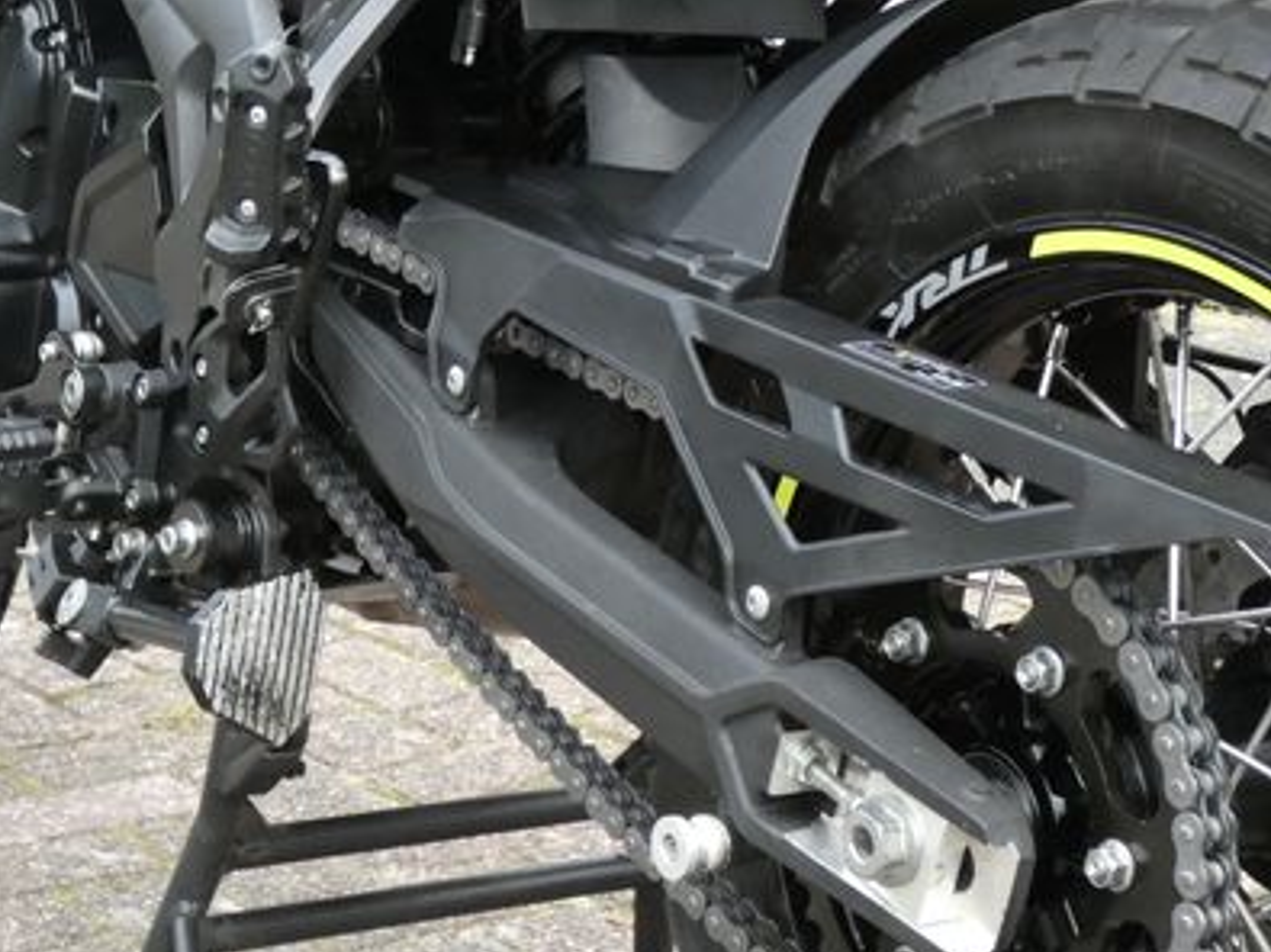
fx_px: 2973
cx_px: 605
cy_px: 302
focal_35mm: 81
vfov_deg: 18.1
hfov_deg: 24.1
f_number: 3.9
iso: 800
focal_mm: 9
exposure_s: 1/500
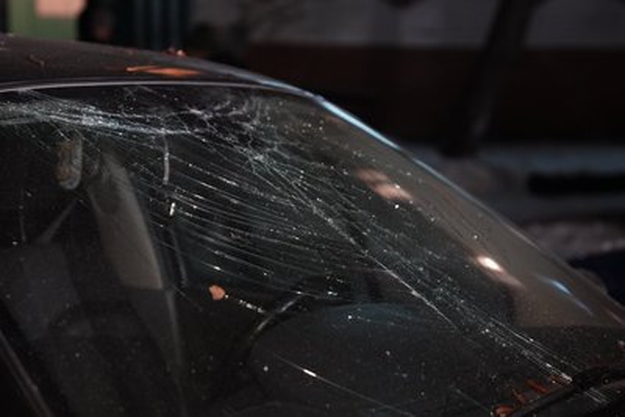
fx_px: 1216
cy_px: 208
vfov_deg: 19.5
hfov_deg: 28.8
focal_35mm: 70
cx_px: 312
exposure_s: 1/40
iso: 2000
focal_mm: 70
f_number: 2.8
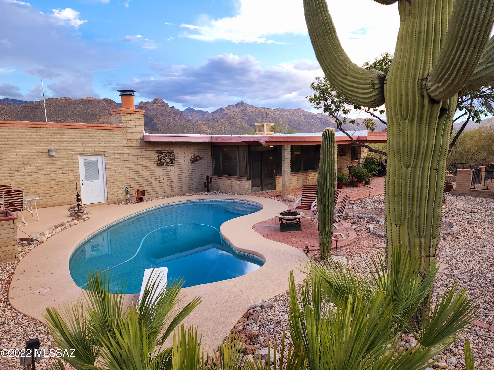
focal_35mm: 23
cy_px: 185
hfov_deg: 73.9
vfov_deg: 58.9
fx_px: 328
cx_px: 247
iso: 12
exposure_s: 1/154
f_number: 1.8
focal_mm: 6.4
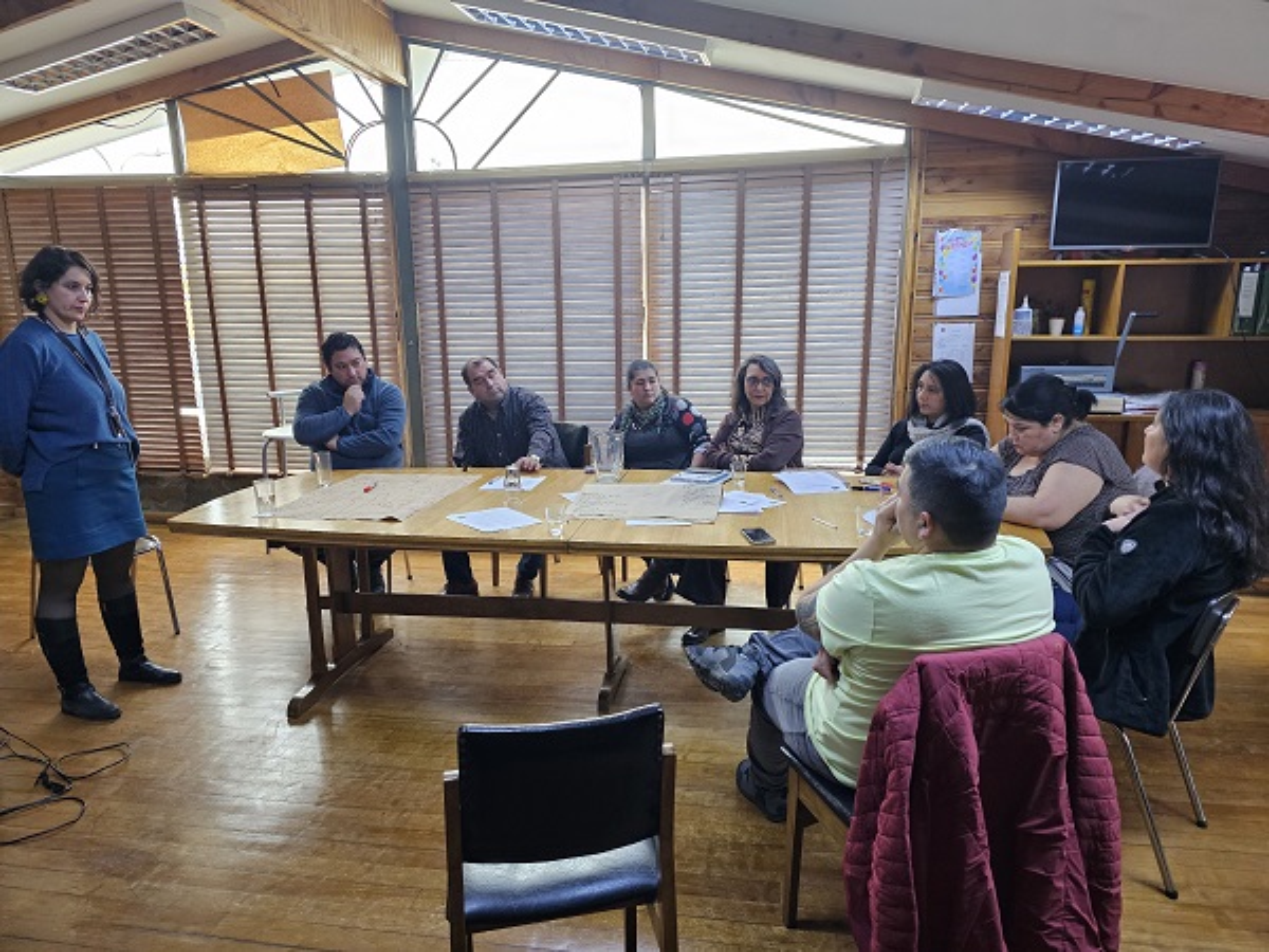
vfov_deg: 58.9
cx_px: 634
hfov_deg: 73.9
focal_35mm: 23
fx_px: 843
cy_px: 476
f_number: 1.7
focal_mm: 6.3
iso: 640
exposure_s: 1/100
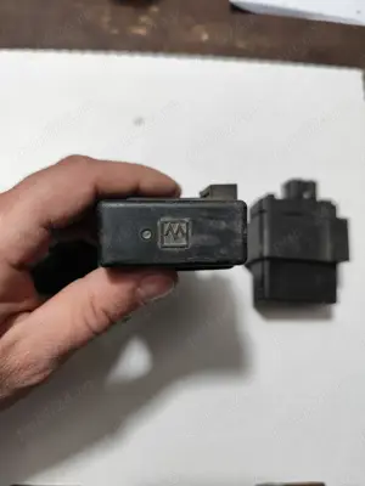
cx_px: 182
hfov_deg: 58.9
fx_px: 323
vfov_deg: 73.9
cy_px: 243
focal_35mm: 23
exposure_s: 1/100
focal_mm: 6.14
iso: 1000
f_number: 1.65
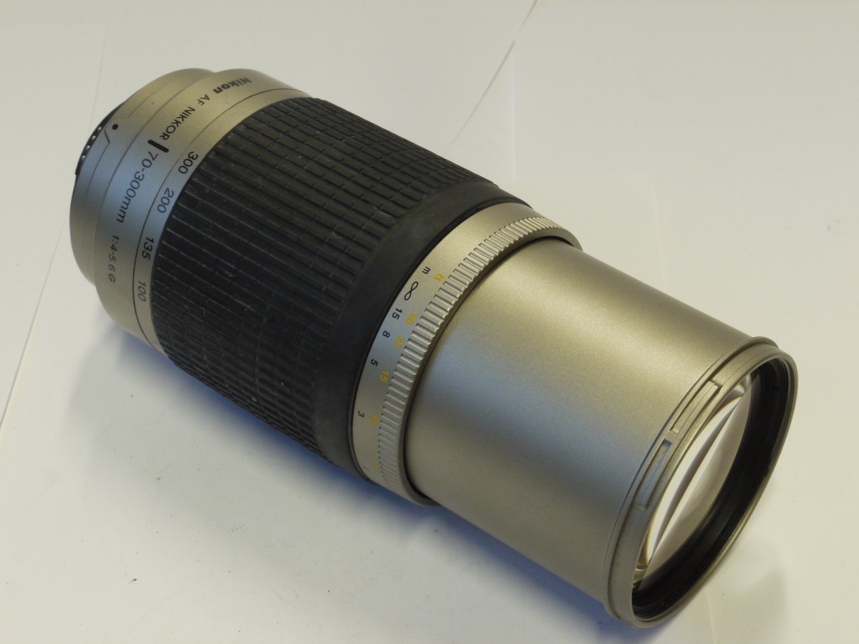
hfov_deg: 27.8
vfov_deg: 21.0
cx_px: 430
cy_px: 322
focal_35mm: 70
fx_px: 1737
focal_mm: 35
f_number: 14
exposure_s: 1/15
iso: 800
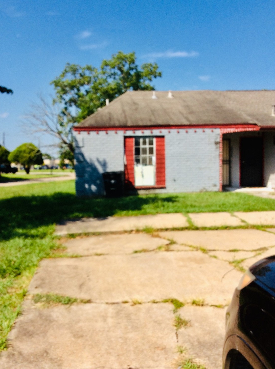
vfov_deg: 55.4
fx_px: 351
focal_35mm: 33
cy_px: 183
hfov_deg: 42.8
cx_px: 139
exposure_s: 1/1431
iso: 32
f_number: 2.4
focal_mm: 3.3
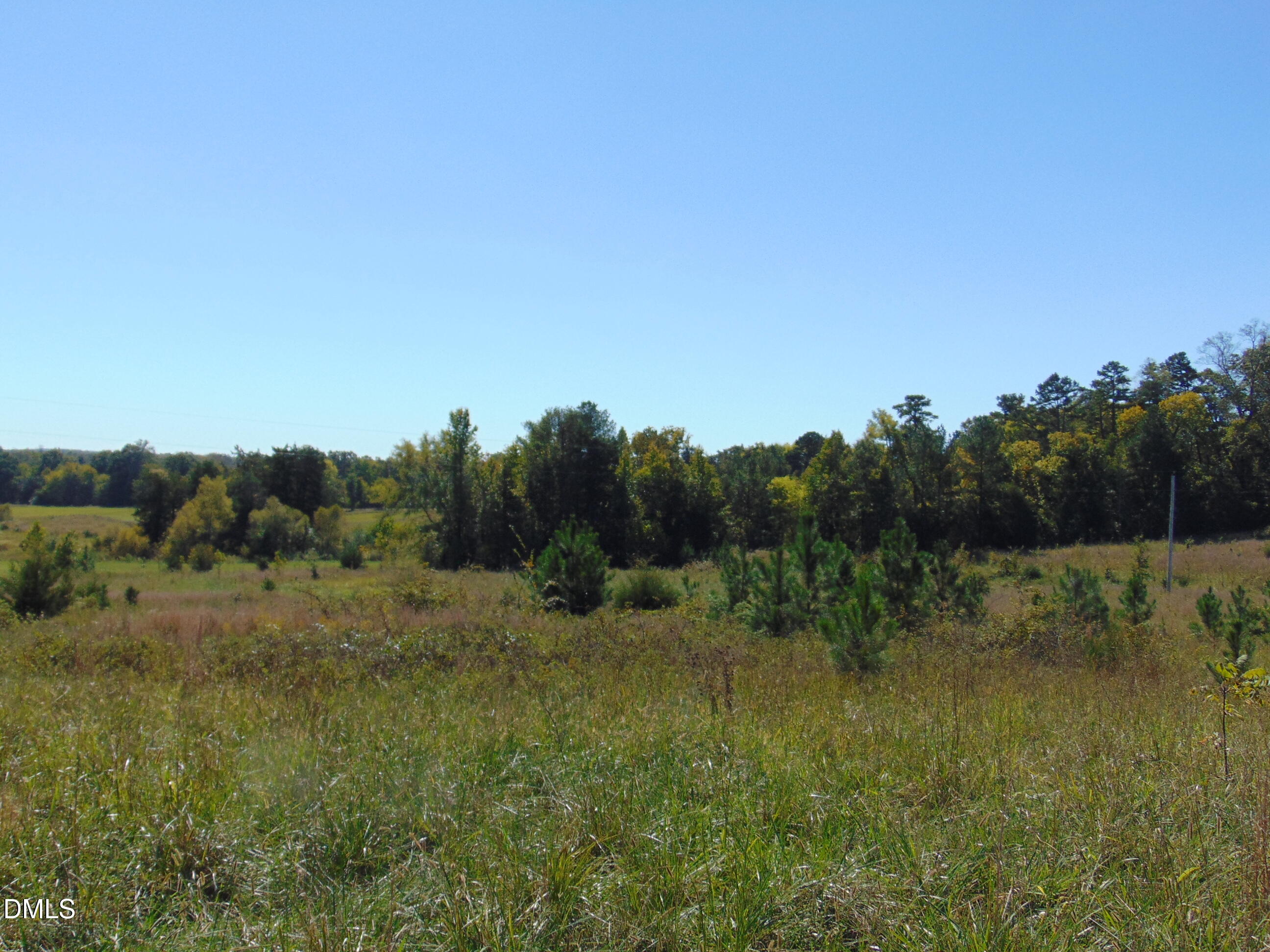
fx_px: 1284
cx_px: 635
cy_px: 476
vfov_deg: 40.7
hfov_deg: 52.6
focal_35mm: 35
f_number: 8.3
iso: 80
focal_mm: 6.3
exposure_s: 1/320
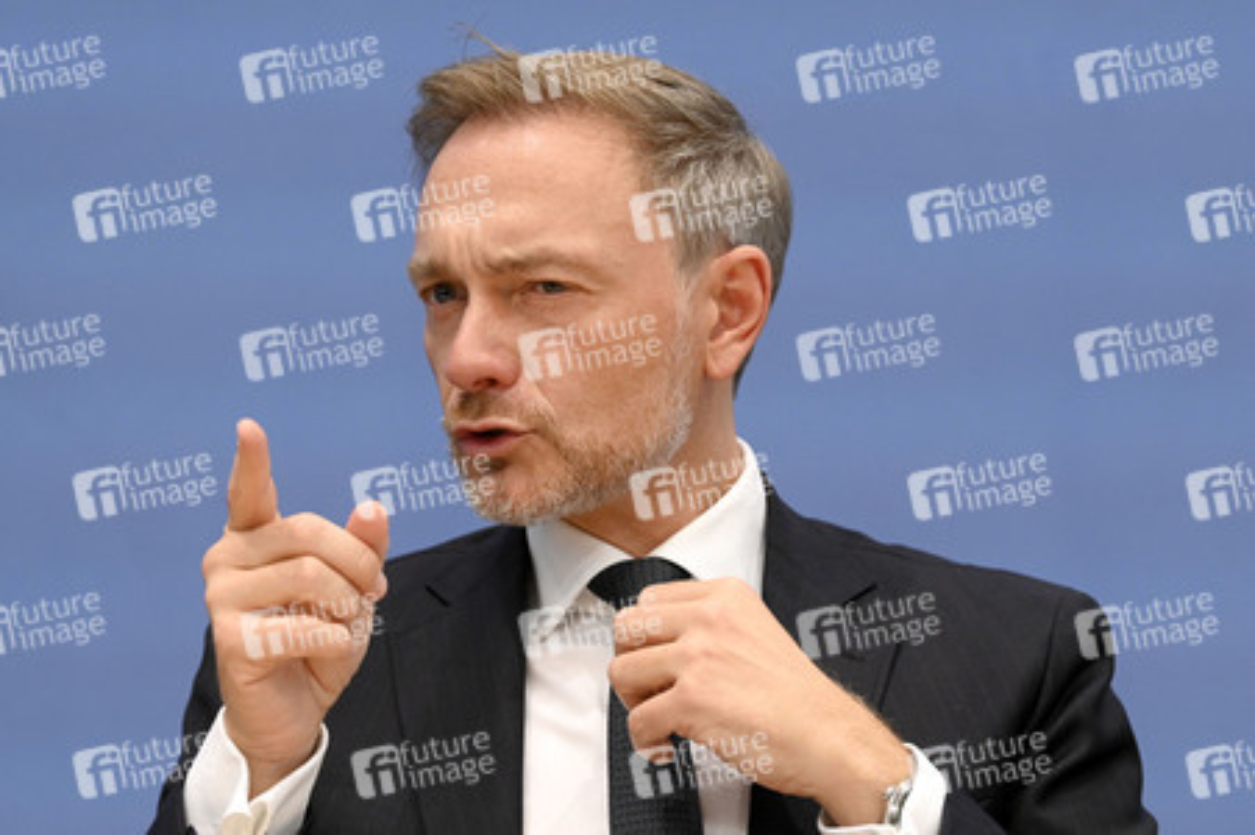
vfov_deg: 9.8
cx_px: 628
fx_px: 4877
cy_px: 418
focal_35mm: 140
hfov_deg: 14.7
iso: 3200
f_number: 5.6
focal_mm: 140
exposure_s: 1/500
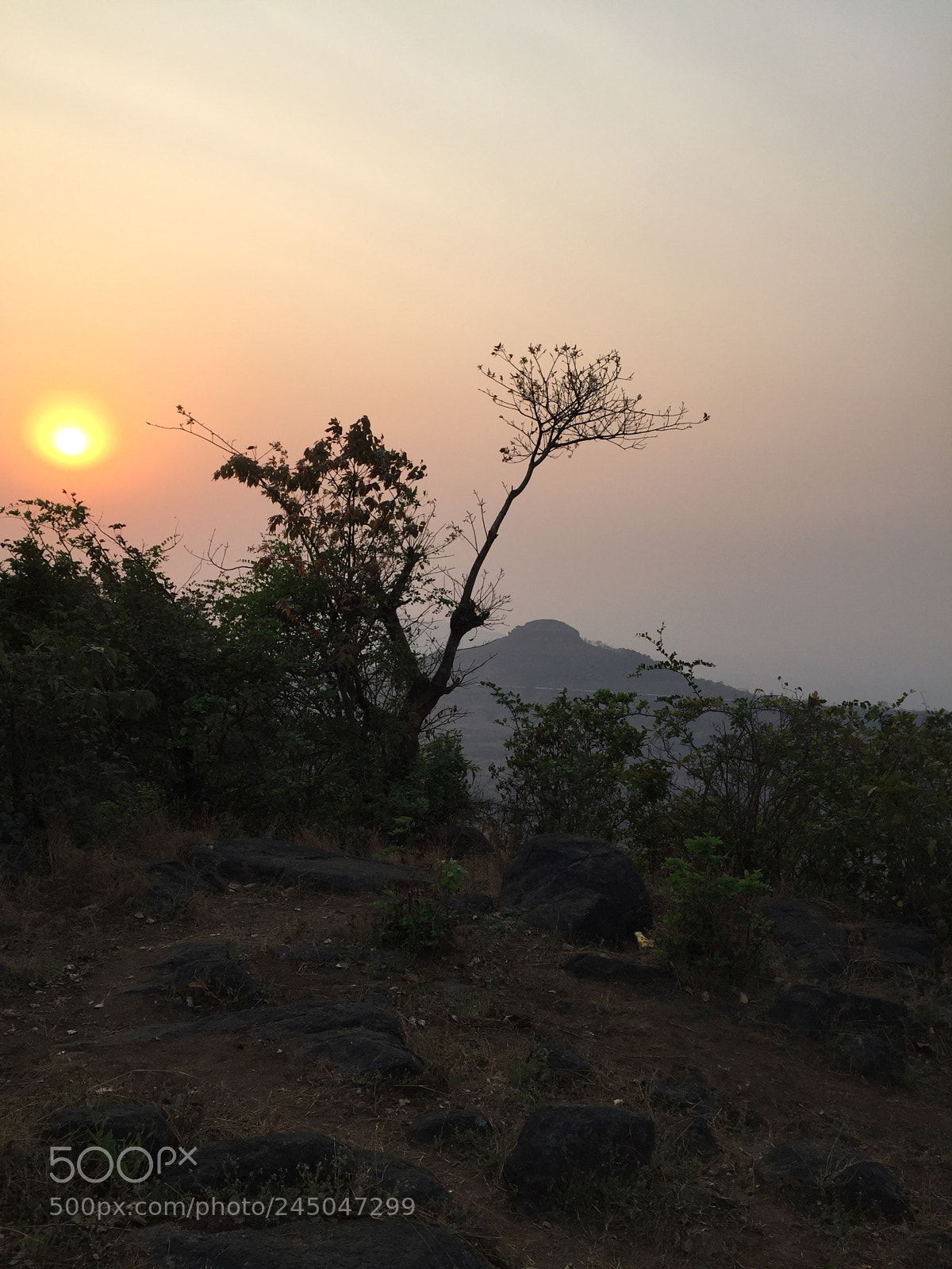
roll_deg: -1.2
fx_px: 1063
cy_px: 634
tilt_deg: -1.6
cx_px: 476
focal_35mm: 29
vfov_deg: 61.7
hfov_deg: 48.2
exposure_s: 1/618
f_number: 2.2
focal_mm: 4.15
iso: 32
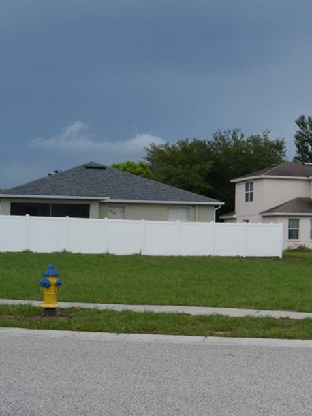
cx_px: 485
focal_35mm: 68
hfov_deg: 18.7
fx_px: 817
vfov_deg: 28.5
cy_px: 174
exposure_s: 1/200
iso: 100
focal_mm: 18
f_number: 7.1
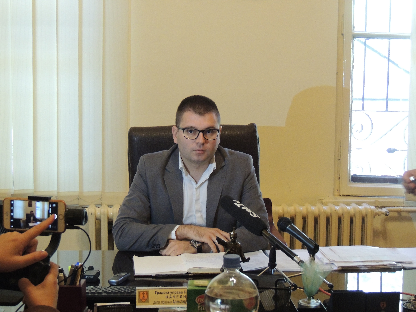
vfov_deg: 19.6
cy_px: 156
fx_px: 901
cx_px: 208
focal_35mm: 75
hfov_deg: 26.0
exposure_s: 1/20
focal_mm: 13.3
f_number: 3.9
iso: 800
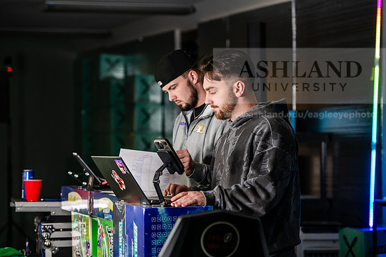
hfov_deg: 18.3
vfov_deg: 12.2
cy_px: 128
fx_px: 1201
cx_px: 193
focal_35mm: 112
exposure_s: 1/200
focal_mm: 112
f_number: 3.2
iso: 1600
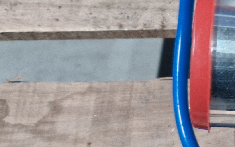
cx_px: 404
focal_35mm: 92
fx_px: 589
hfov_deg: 18.4
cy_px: 91
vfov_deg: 14.2
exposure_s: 1/50
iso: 640
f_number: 1.8
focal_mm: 5.4
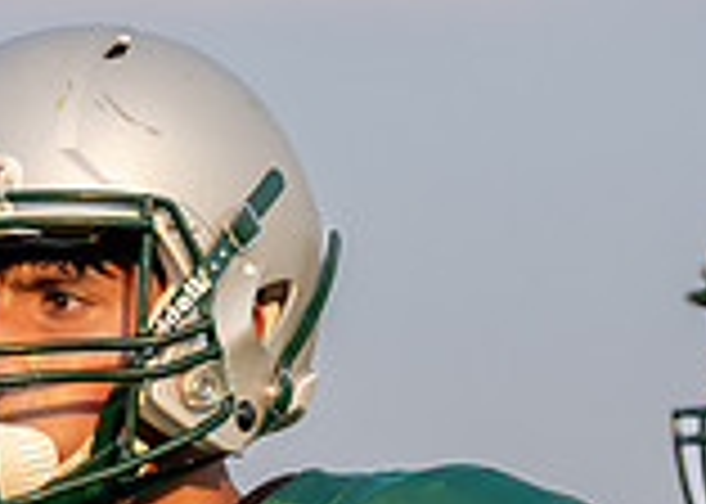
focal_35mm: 594
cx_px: 102
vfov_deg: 2.4
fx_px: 11905
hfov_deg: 3.4
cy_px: 710
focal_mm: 132
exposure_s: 1/1250
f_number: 2.8
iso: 160
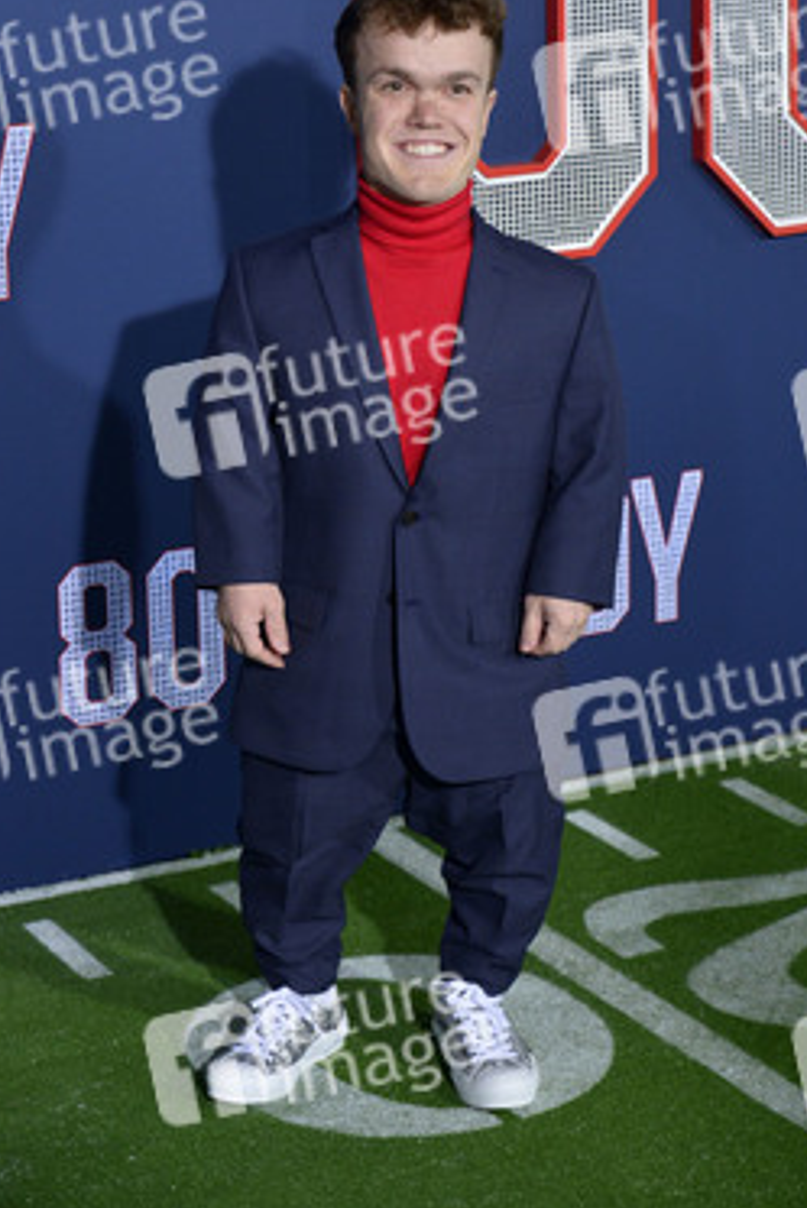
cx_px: 407
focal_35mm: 75
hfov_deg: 18.2
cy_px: 564
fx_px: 2519
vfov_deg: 27.0
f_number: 6.3
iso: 2000
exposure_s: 1/320
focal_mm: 70
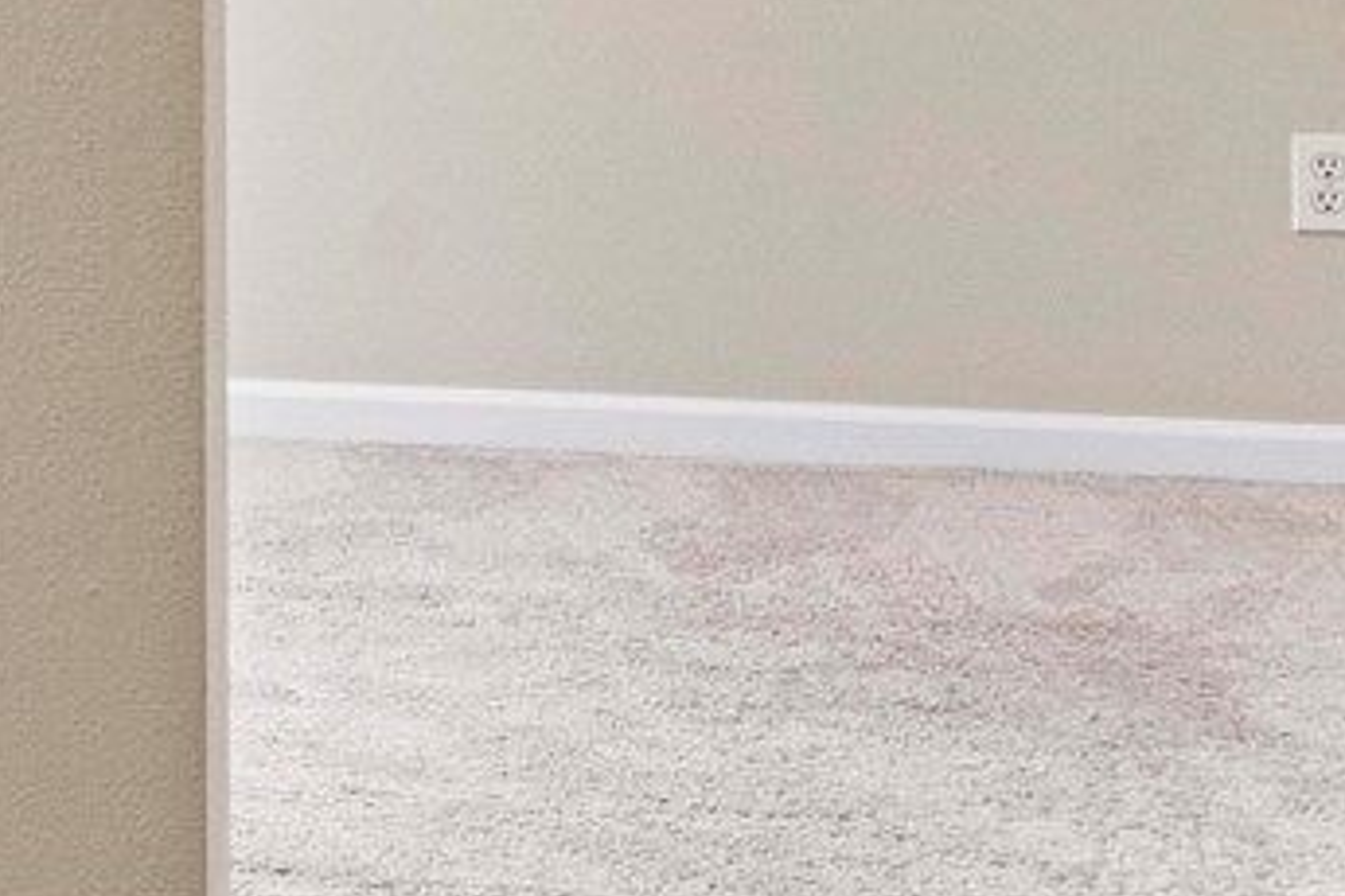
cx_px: -1702
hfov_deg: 13.5
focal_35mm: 118
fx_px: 4408
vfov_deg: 11.5
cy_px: -72
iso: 1000
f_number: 8
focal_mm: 24
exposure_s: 1/10
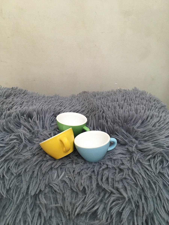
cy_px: 112
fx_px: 189
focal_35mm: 29
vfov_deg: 61.7
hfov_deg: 48.2
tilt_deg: -36.8
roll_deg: -2.3
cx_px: 84
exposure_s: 1/33
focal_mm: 4.15
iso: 125
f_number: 2.2
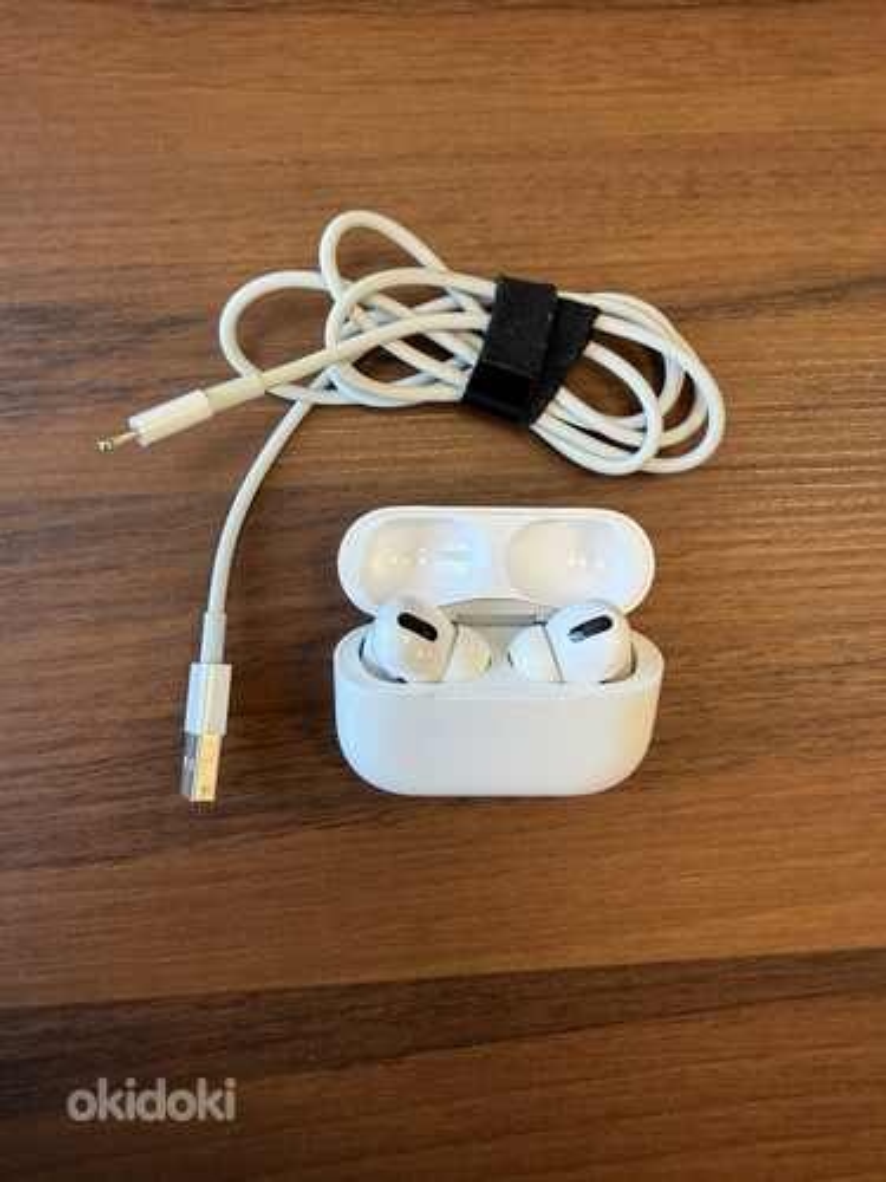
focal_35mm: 24
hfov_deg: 56.8
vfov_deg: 71.6
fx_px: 819
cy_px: 591
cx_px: 443
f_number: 2.2
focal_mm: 2.22
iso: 160
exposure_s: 1/100
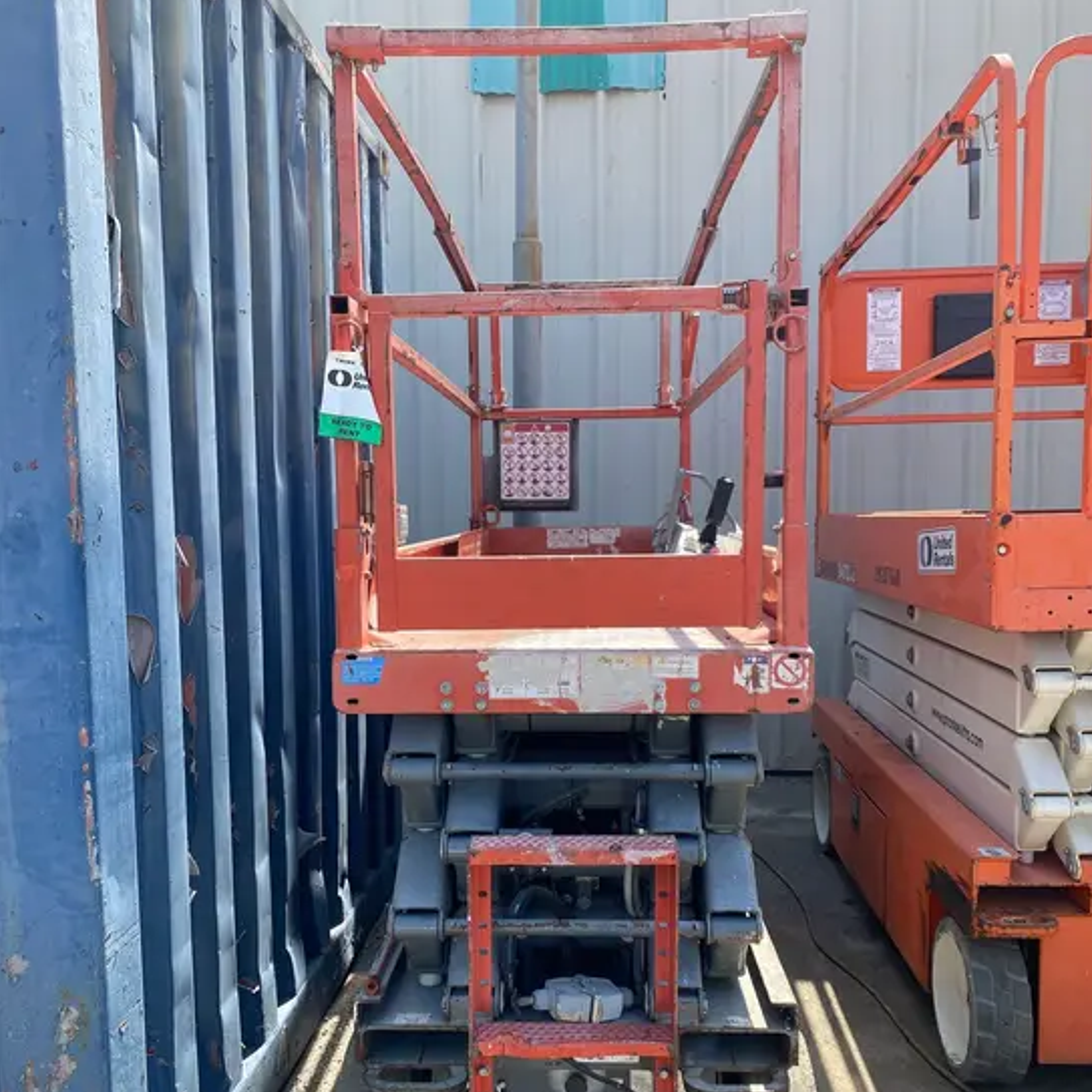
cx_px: 551
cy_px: 639
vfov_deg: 52.3
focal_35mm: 31
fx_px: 1106
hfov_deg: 52.5
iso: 32
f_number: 1.8
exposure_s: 1/871
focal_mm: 4.25
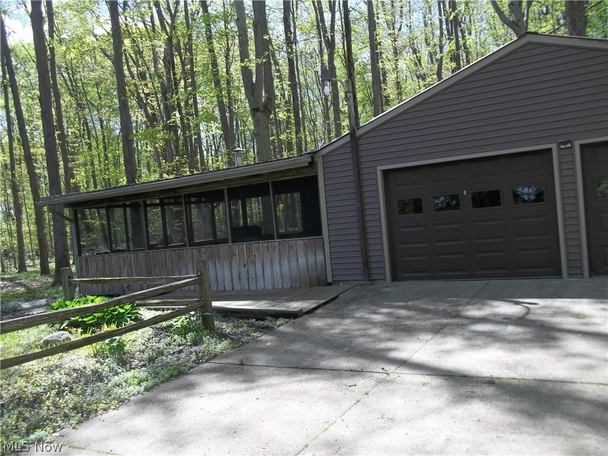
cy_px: 228
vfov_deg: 44.2
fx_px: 562
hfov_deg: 56.8
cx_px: 304
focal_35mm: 32
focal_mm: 5.7
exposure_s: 1/320
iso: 80
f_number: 2.9
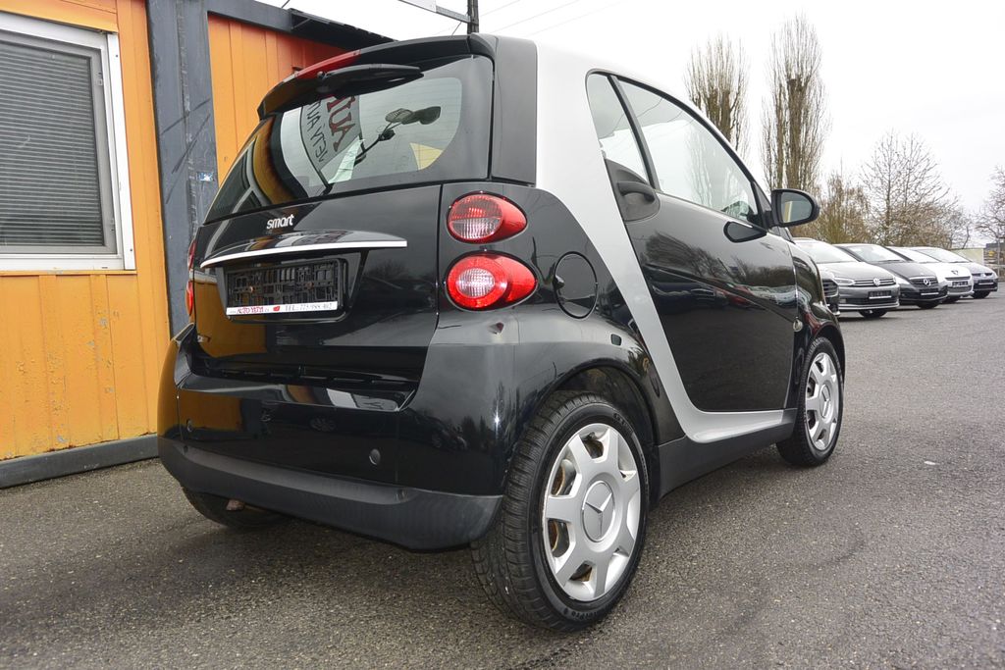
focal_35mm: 27
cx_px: 502
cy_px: 335
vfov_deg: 47.9
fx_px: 754
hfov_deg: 67.4
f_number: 4
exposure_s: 1/200
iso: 160
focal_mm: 10
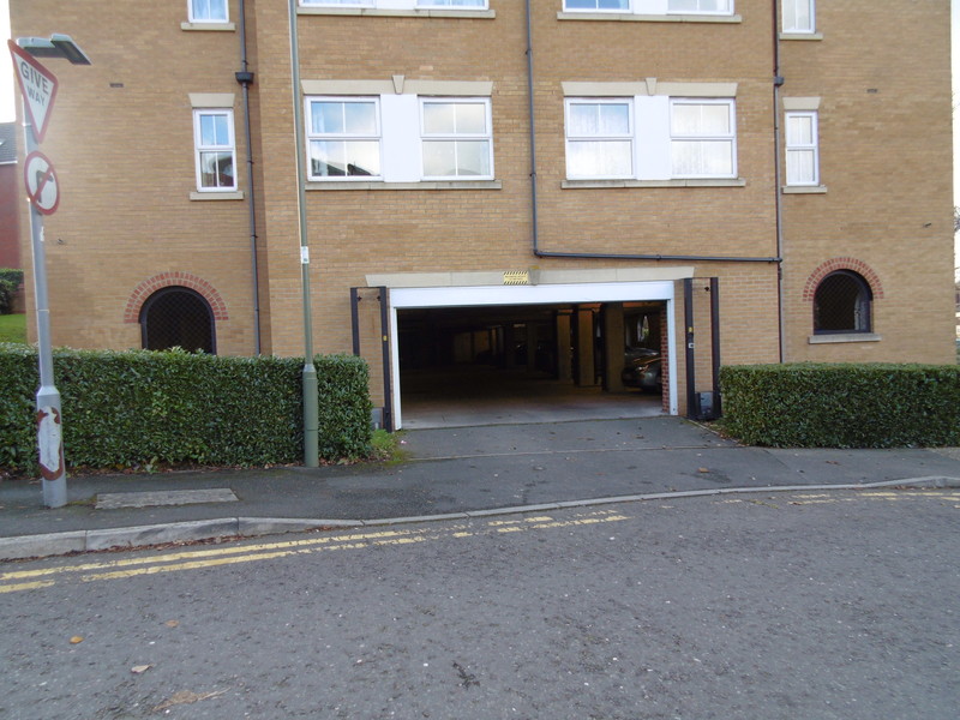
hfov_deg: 76.4
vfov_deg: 61.1
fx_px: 610
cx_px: 480
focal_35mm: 22
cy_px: 360
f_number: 3
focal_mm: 4
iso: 100
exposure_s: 1/125
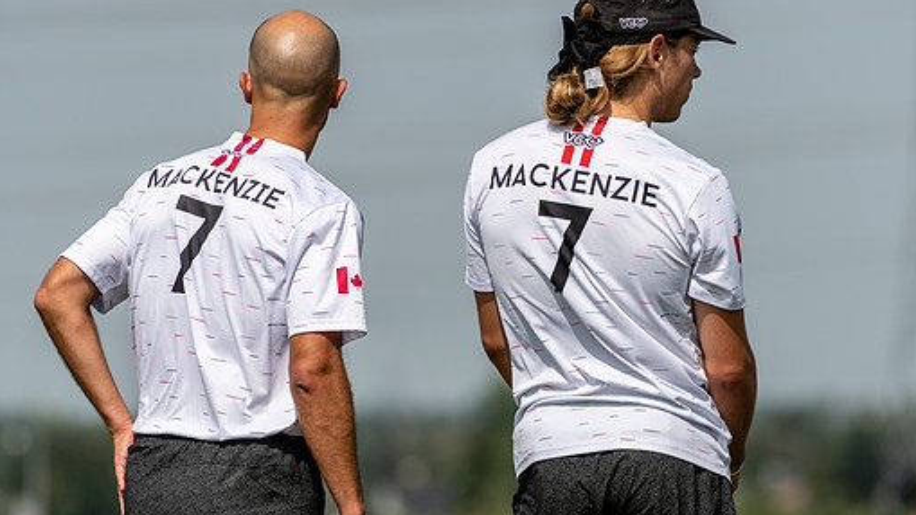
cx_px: 461
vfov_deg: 2.8
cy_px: 273
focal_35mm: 430
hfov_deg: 5.0
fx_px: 10441
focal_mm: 240
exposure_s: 1/1250
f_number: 4
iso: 100
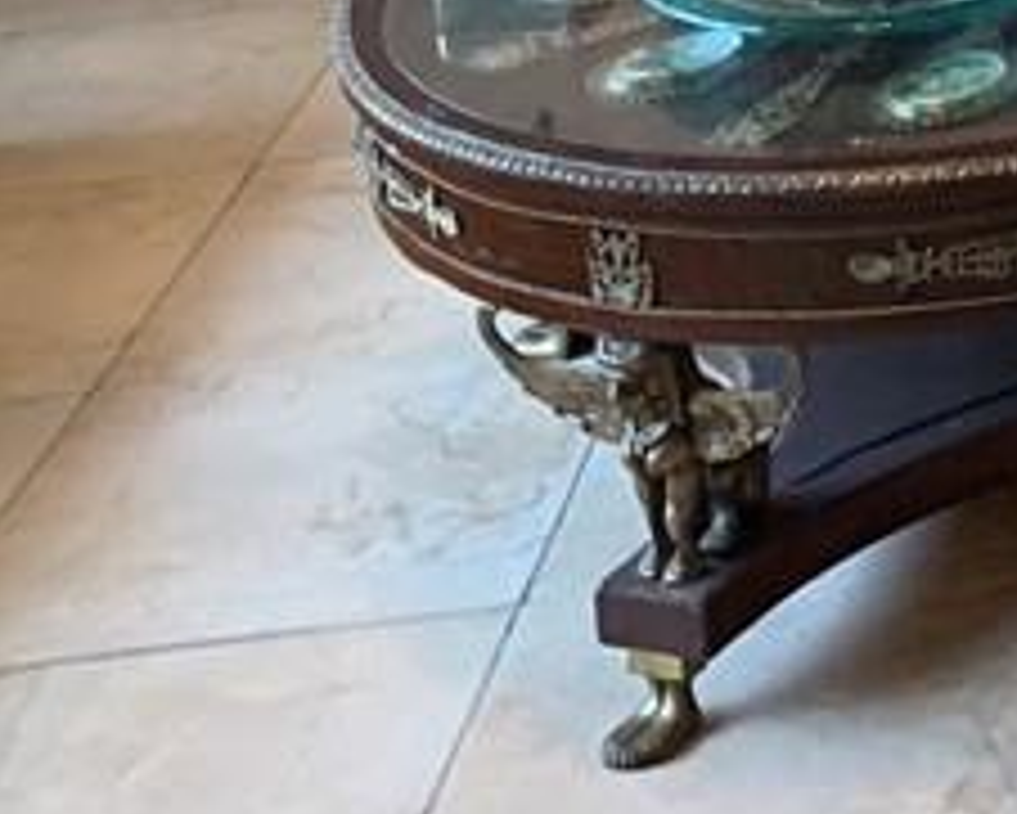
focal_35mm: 115
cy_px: -796
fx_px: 3463
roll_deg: +1.5
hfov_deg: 13.9
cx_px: 2079
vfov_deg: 12.0
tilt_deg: -9.2
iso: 200
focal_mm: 4.25
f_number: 1.8
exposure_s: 1/60
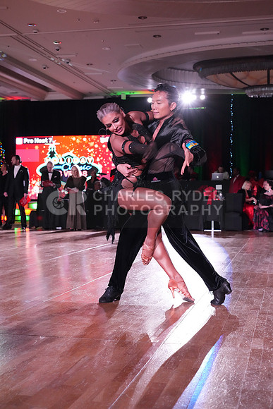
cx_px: 136
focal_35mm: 51
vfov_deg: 38.9
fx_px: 580
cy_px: 204
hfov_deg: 26.5
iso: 6400
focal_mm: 51
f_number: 5
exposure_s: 1/320
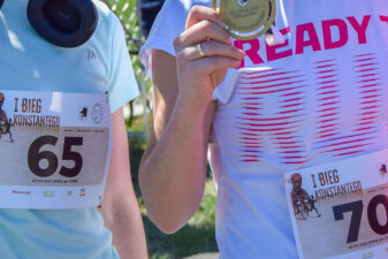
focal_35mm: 187
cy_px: 55
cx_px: 296
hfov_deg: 11.0
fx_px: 2014
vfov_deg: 7.4
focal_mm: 35
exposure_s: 1/500
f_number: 5.6
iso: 110
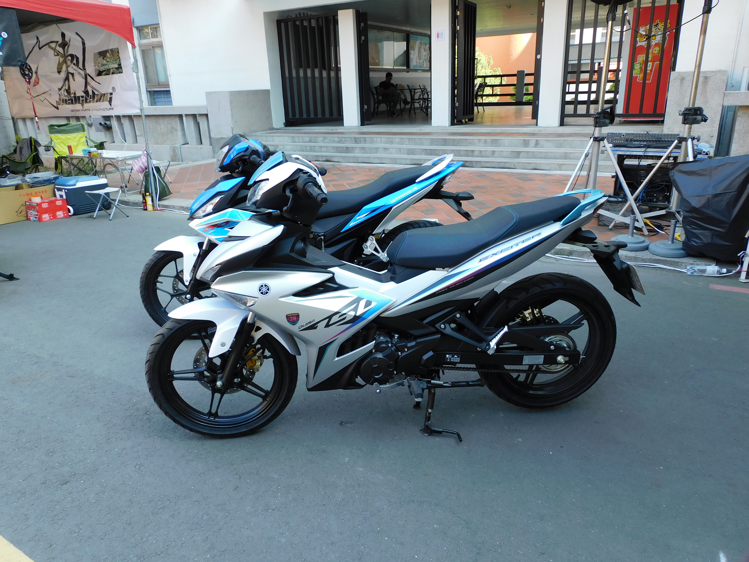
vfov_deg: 56.8
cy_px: 281
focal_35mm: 24
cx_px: 374
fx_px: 519
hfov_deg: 71.6
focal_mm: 4.3
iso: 125
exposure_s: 1/100
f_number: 3.3
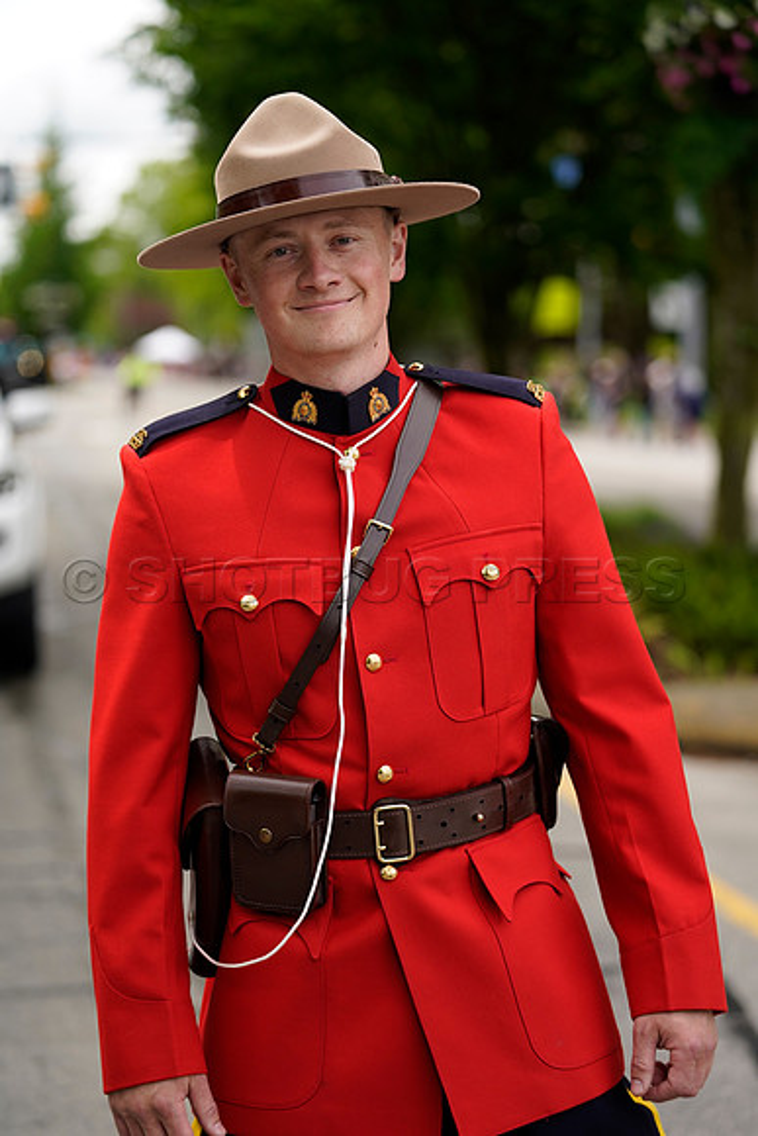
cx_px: 379
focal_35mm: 85
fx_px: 2683
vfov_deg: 23.9
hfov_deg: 16.1
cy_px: 568
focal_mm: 85
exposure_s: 1/400
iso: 200
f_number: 2.8
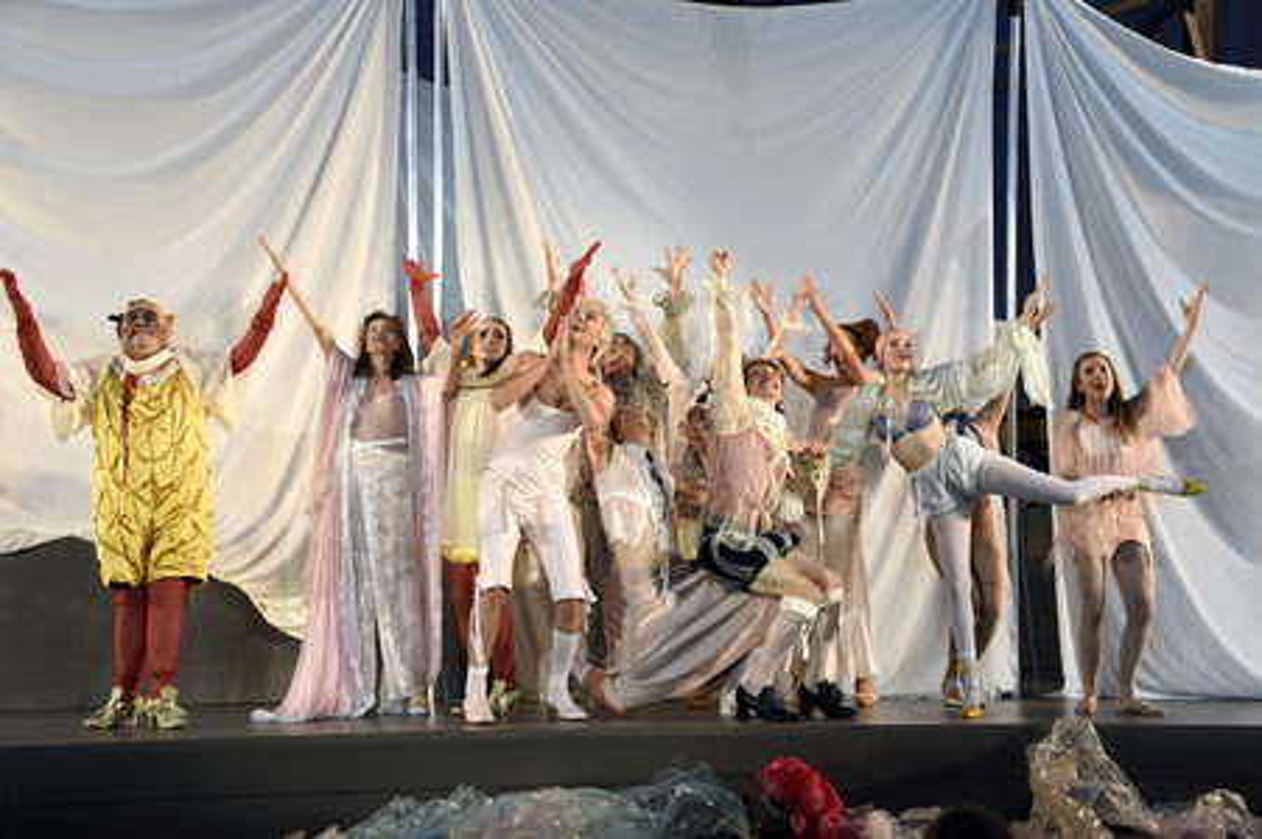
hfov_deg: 39.6
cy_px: 420
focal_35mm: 50
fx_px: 1751
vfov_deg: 27.0
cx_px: 631
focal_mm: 50
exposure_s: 1/60
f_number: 6.3
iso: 320
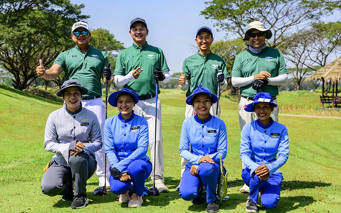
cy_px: 106
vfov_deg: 31.3
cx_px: 171
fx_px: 381
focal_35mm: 41
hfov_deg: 48.2
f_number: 5
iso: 280
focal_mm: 40
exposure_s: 1/1600
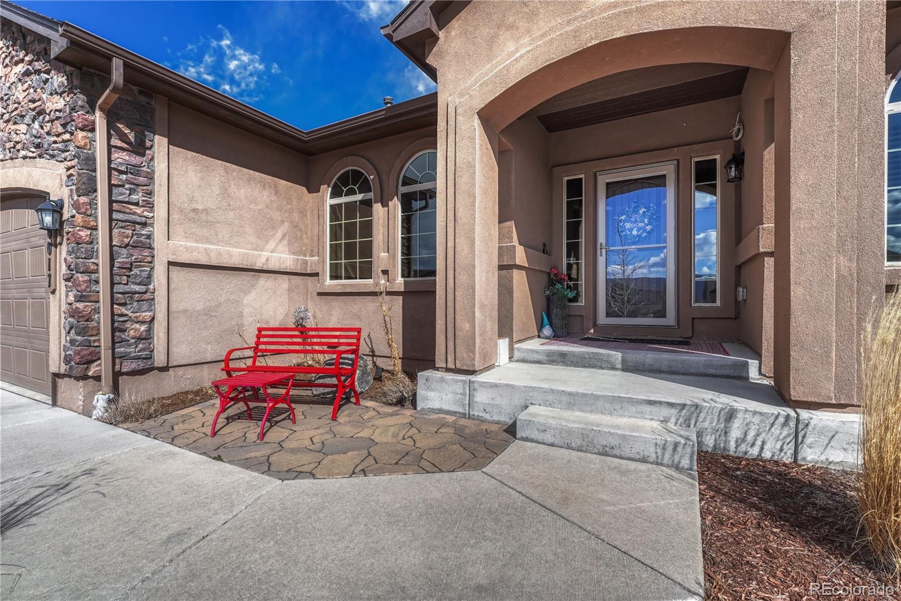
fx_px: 395
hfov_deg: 97.5
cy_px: 300
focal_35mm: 16
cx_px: 450
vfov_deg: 74.4
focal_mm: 15.8
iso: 400
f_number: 8
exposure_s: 1/8000
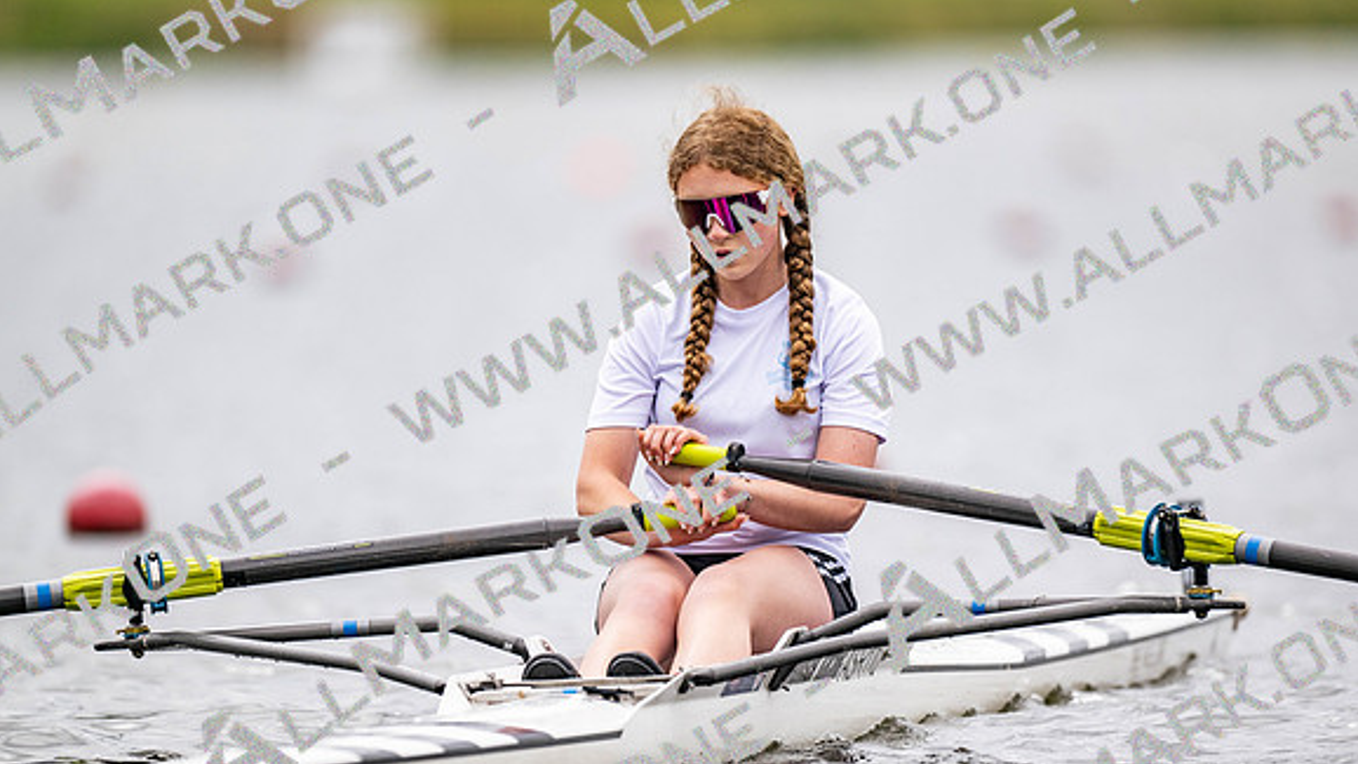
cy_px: 450
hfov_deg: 3.4
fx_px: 22719
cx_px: 679
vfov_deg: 1.9
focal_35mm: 631
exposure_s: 1/2500
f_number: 4
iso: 320
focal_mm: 600
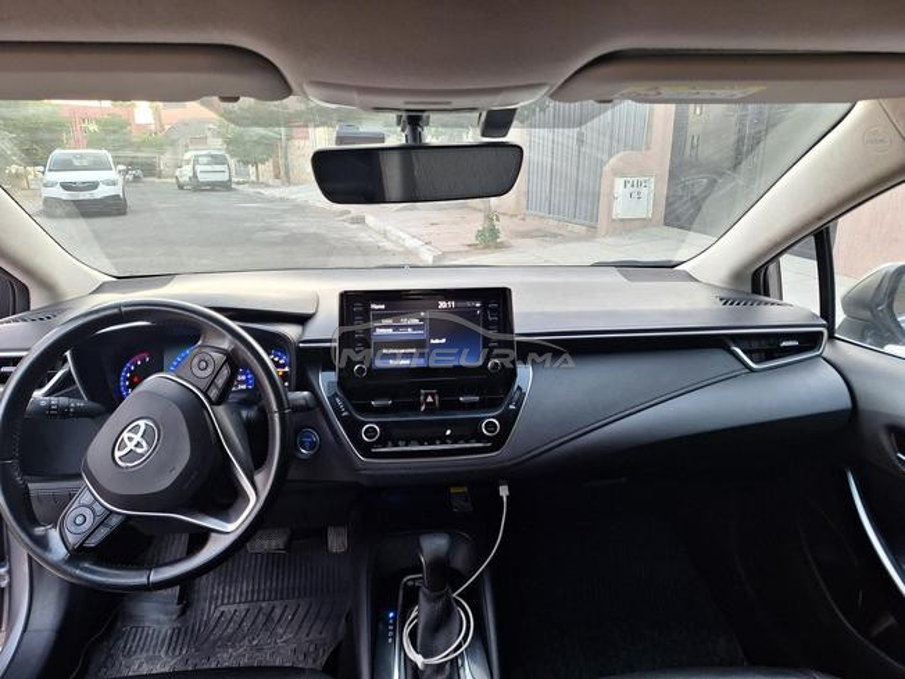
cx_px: 452
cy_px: 340
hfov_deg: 73.9
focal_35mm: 23
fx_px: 601
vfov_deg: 58.9
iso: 64
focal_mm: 5.54
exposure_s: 1/50
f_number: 1.8
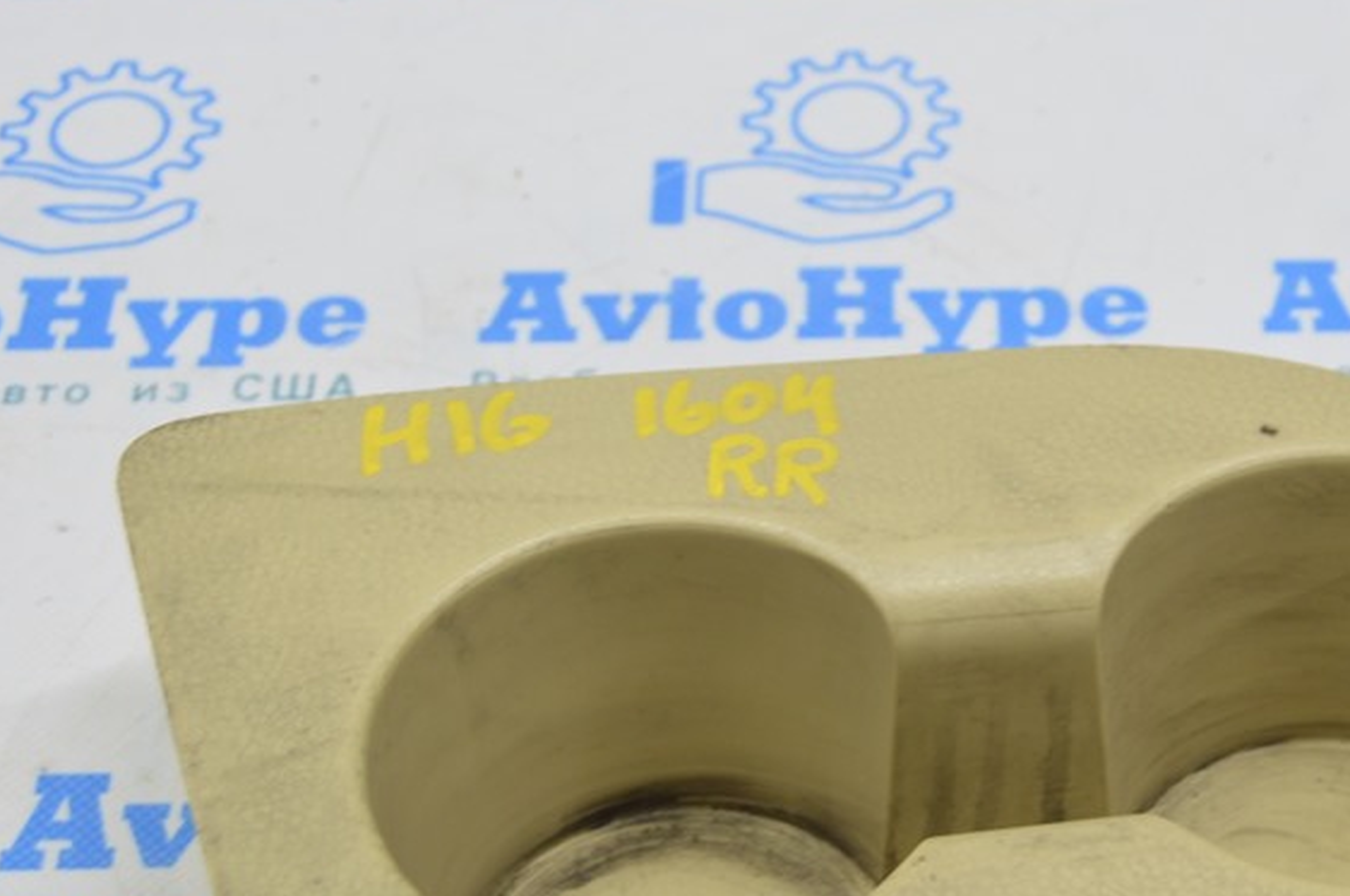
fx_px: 3482
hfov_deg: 21.7
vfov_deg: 14.7
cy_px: 489
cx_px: 1014
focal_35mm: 93
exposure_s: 1/20
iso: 400
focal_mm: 34
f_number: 5.6
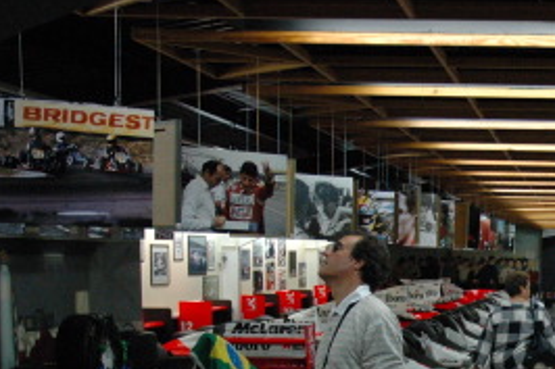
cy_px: 366
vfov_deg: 20.3
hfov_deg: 28.7
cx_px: 578
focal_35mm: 65
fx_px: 1001
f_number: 3.5
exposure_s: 1/125
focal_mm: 18
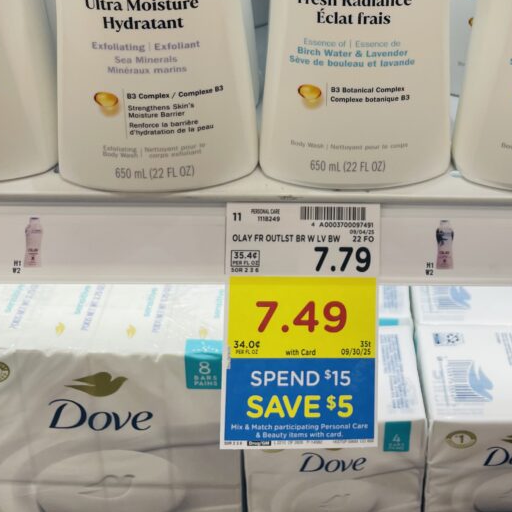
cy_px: 34
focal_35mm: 46
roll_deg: -0.4
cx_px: 344
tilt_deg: -23.2
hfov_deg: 36.4
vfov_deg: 34.4
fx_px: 770
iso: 32
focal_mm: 4.2
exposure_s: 1/120
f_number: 1.6
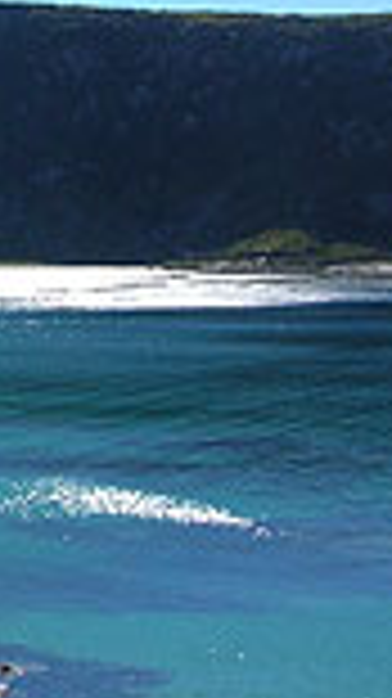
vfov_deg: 19.1
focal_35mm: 111
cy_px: 124
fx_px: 2054
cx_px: -473
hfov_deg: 9.9
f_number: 5.6
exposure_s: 1/407
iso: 50
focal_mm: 5.8
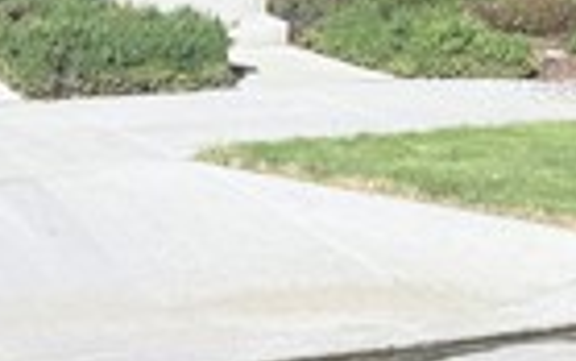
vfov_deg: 10.6
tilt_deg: +2.6
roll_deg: +0.9
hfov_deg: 17.2
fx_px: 1837
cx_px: -70
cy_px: -261
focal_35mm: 117
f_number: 1.78
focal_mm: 6.76
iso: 100
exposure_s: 1/3425
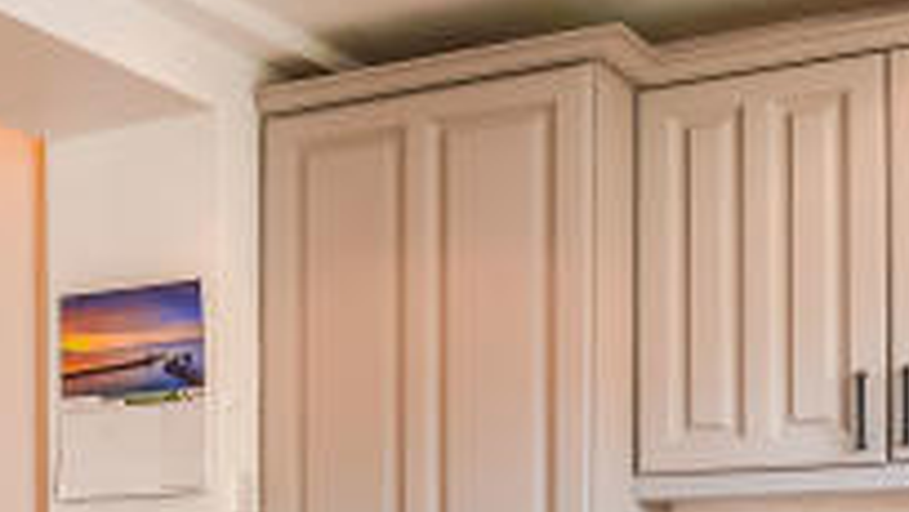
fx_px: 1905
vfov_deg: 14.3
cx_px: -553
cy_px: 761
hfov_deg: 21.3
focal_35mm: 79
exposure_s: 1/15
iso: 200
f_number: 9
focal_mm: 15
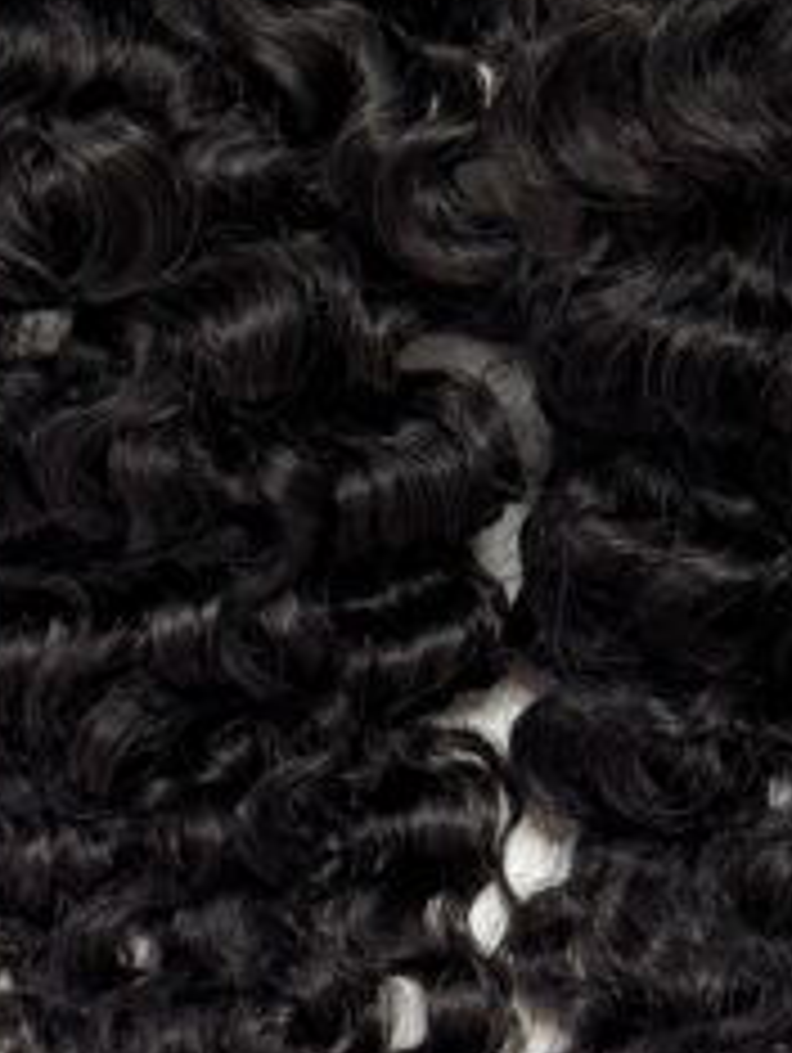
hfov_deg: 17.6
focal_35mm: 82
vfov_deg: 22.6
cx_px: 778
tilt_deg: -72.9
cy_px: -72
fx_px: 2497
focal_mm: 6.76
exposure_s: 1/50
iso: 125
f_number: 1.78
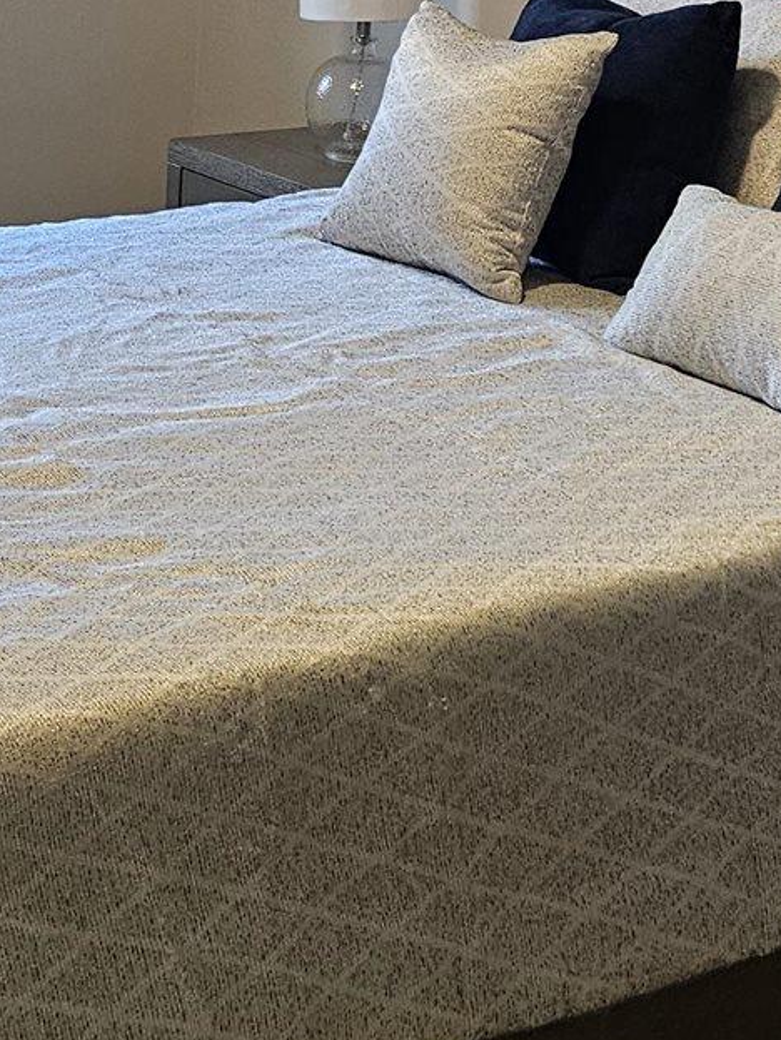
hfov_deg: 17.4
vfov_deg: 22.3
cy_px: 40
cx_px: 290
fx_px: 2554
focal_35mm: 85
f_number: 1.8
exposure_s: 1/120
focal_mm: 5.4
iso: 320
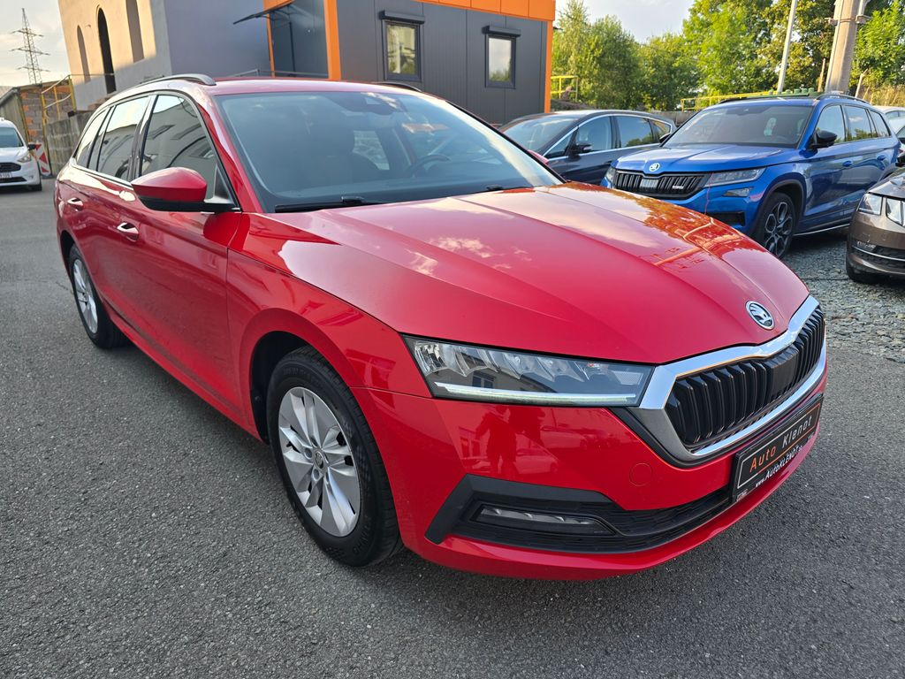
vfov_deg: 58.9
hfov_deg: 73.9
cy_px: 340
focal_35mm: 23
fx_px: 601
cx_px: 452
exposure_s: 1/186
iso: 12
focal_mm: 6.3
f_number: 1.7
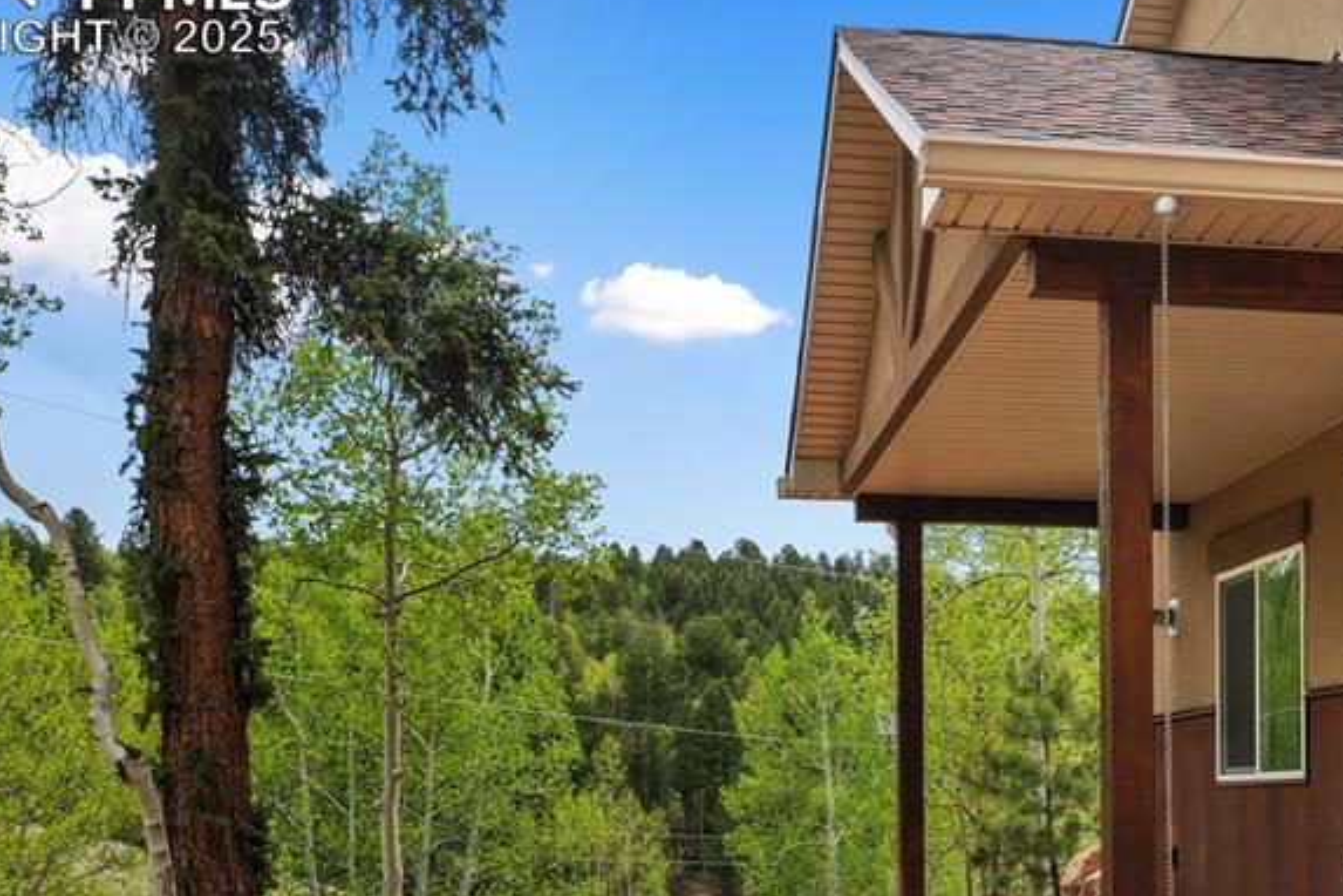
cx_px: 1022
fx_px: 1865
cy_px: 725
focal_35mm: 50
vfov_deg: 26.5
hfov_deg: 38.5
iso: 100
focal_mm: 10.26
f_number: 6.3
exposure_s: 1/320
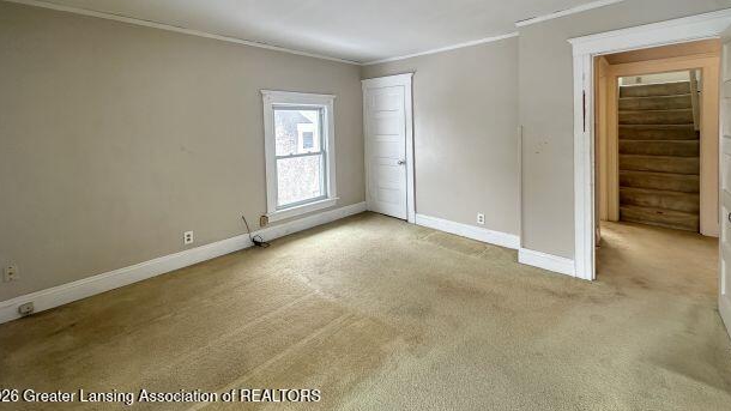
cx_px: 361
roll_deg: +1.7
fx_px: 310
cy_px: 134
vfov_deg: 65.2
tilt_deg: -1.7
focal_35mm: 16
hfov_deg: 99.4
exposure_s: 1/60
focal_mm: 2.22
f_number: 2.2
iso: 160
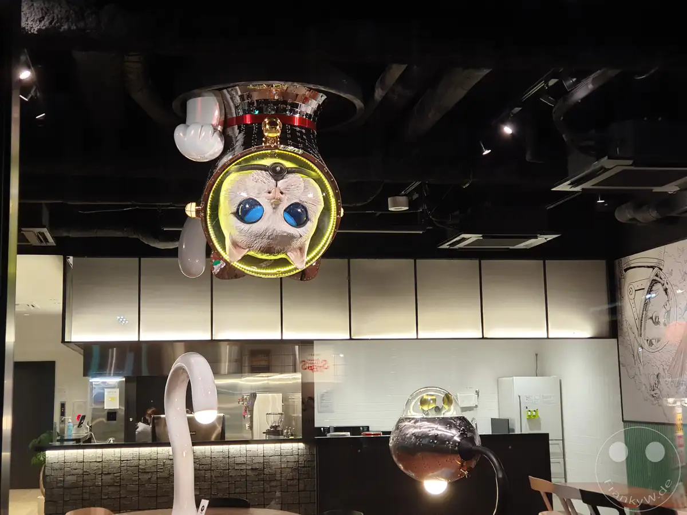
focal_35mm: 52
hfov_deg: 36.8
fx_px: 1032
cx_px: 344
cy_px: 258
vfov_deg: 28.0
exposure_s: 1/24
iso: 125
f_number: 2.4
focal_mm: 6
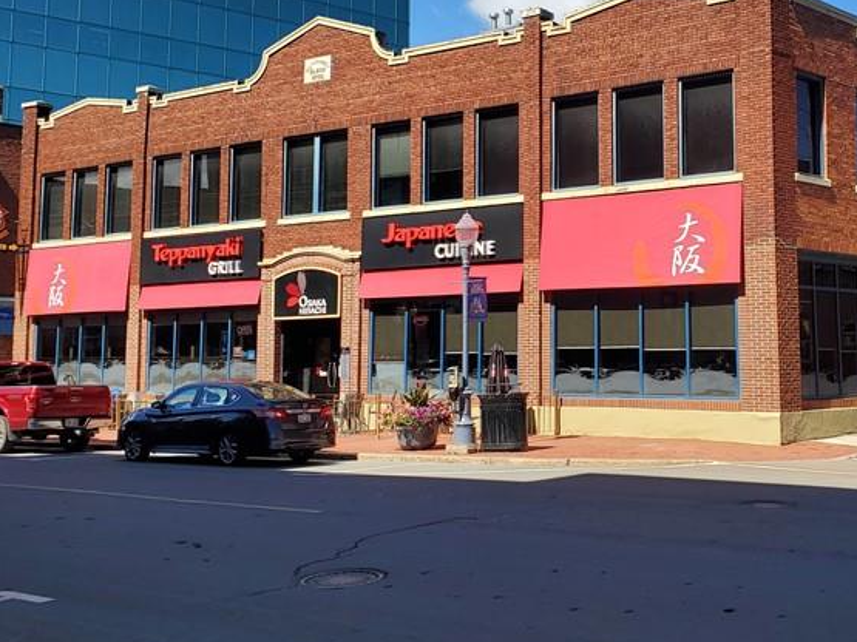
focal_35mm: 48
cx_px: 615
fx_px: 1188
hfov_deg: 38.9
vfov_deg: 29.9
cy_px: 190
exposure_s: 1/1215
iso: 50
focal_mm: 4.3
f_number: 2.4
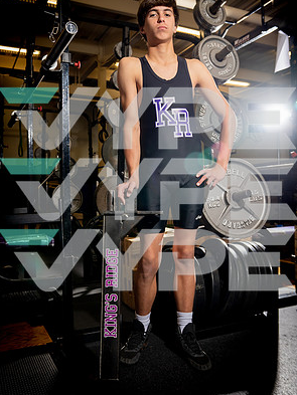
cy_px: 190
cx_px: 149
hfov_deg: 43.0
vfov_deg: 55.3
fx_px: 377
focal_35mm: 33
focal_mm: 30
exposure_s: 1/250
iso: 500
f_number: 5
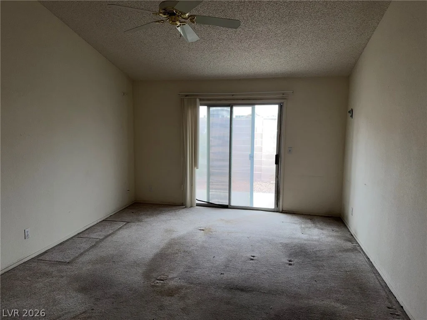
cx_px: 214
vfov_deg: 56.8
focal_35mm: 24
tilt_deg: -6.8
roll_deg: -0.3
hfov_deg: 71.6
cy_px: 160
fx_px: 296
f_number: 1.78
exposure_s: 1/151
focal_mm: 6.76
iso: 50
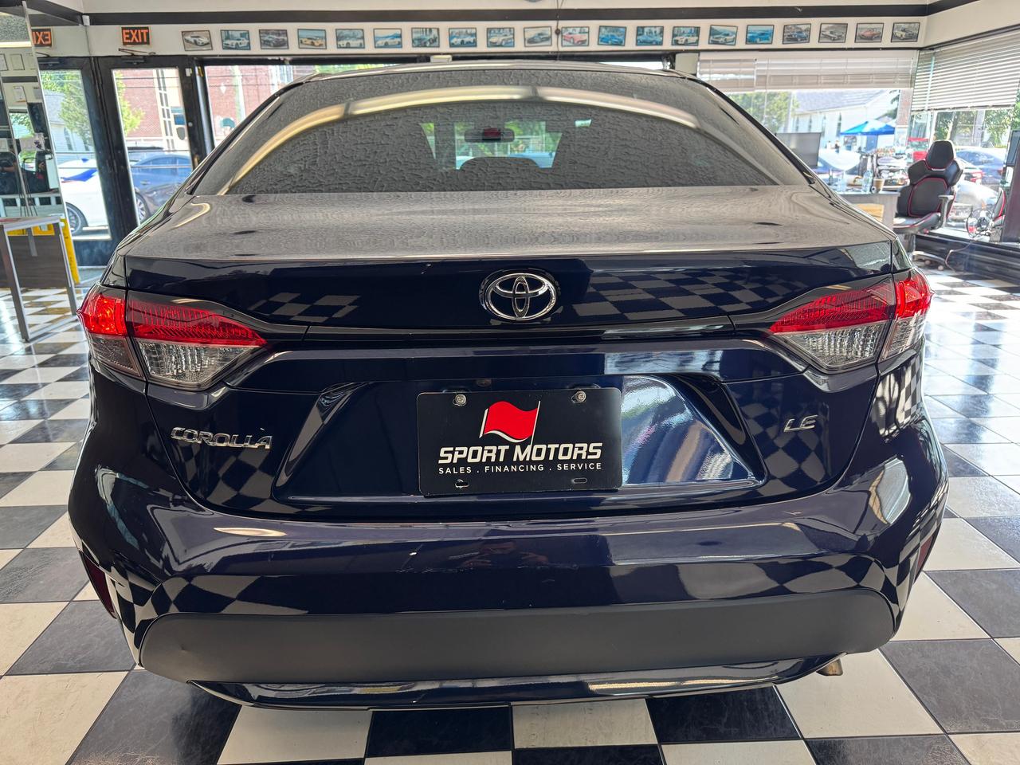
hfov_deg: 71.6
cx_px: 510
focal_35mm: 24
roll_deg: +1.1
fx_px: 707
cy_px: 382
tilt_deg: -17.7
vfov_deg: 56.8
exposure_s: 1/120
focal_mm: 6.76
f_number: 1.78
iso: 125
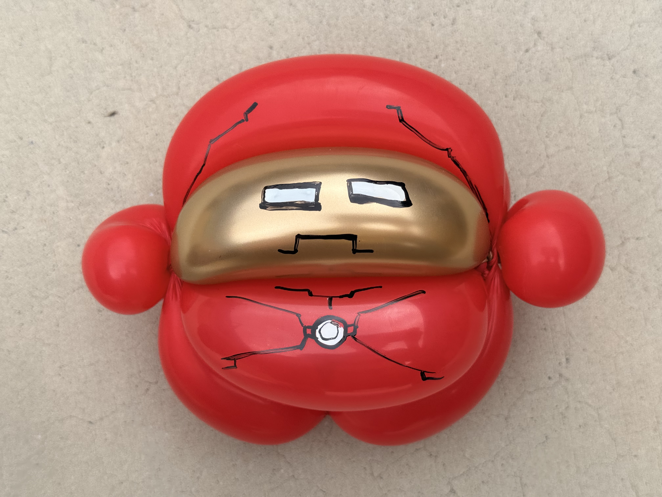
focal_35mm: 48
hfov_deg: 39.7
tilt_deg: -88.4
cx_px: 331
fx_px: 918
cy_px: 248
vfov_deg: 30.3
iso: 80
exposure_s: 1/1222
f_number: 1.78
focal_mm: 6.76
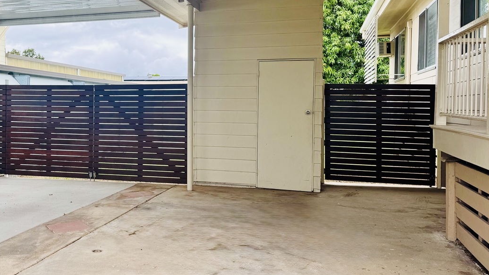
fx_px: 493
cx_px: 150
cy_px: 107
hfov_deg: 51.4
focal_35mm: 38
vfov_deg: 31.1
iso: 80
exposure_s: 1/639
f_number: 1.78
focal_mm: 6.76
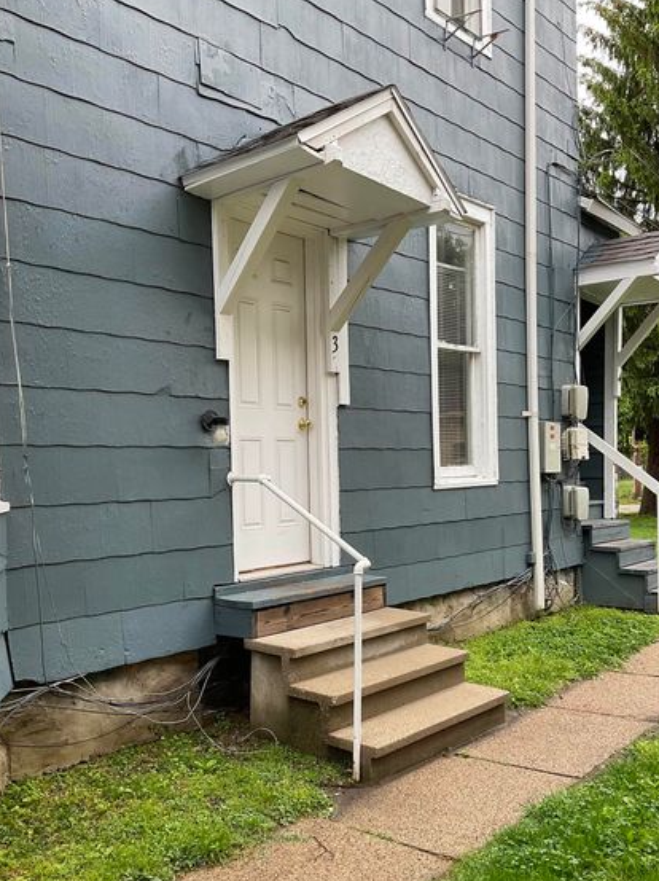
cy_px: 514
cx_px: 306
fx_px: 889
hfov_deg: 40.6
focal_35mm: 35
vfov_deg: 52.4
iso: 32
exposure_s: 1/122
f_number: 1.8
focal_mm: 3
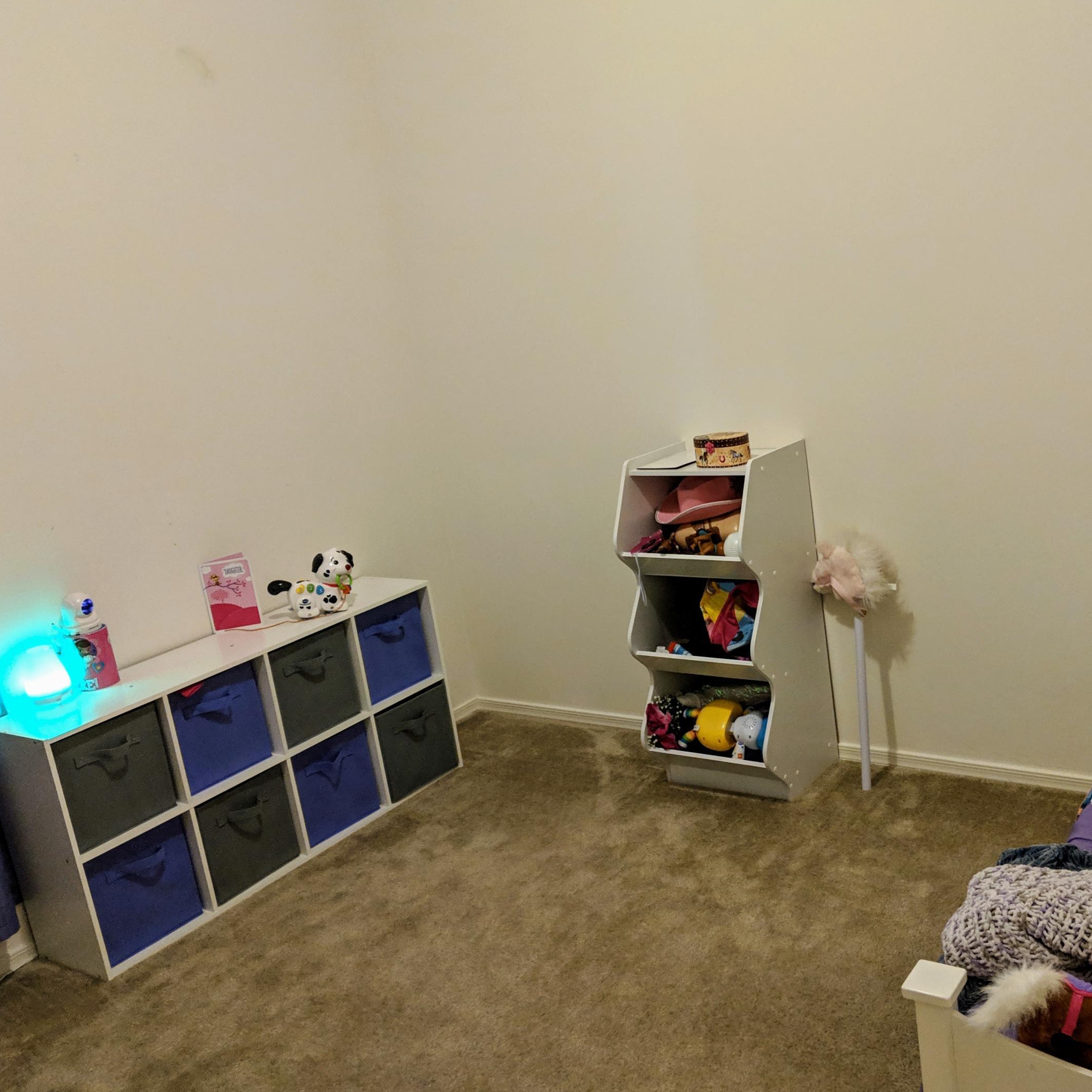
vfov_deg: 48.4
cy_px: 538
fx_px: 1213
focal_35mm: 34
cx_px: 708
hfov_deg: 47.8
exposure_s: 1/40.1
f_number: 1.8
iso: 418
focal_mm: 4.44
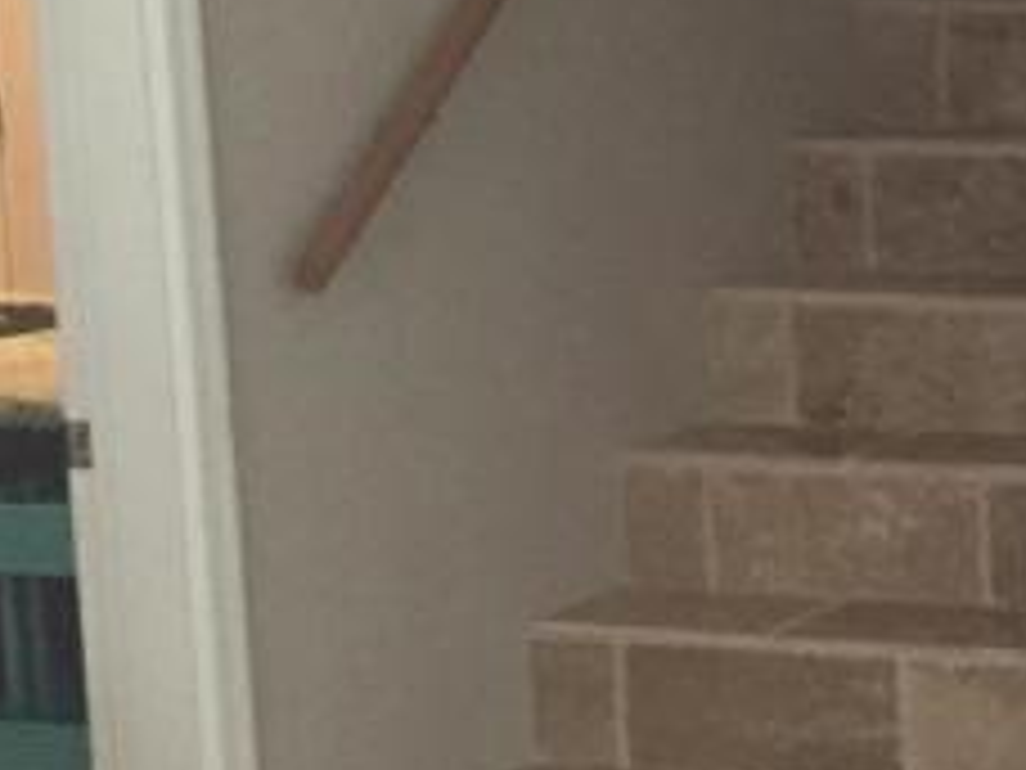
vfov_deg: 11.4
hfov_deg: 14.5
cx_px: 1350
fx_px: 3853
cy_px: 432
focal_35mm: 130
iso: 250
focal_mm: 4.15
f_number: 2.2
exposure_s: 1/30
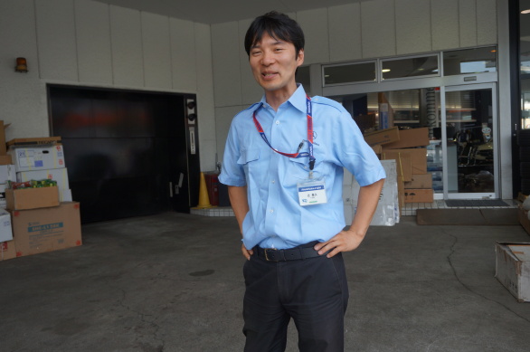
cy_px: 176
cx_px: 265
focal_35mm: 30
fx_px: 441
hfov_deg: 62.0
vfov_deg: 43.5
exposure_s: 1/250
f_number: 4.5
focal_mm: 20
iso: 200
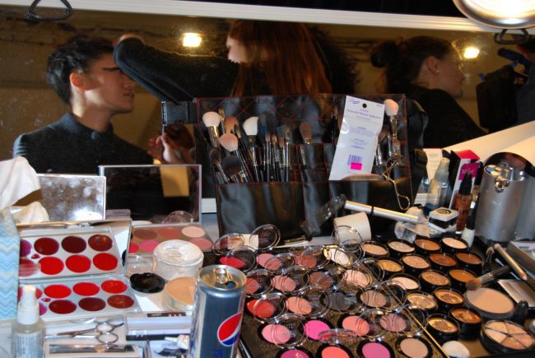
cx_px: 268
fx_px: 848
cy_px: 179
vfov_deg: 23.8
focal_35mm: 57
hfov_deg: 35.0
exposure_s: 1/60
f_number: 5
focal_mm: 38
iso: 200
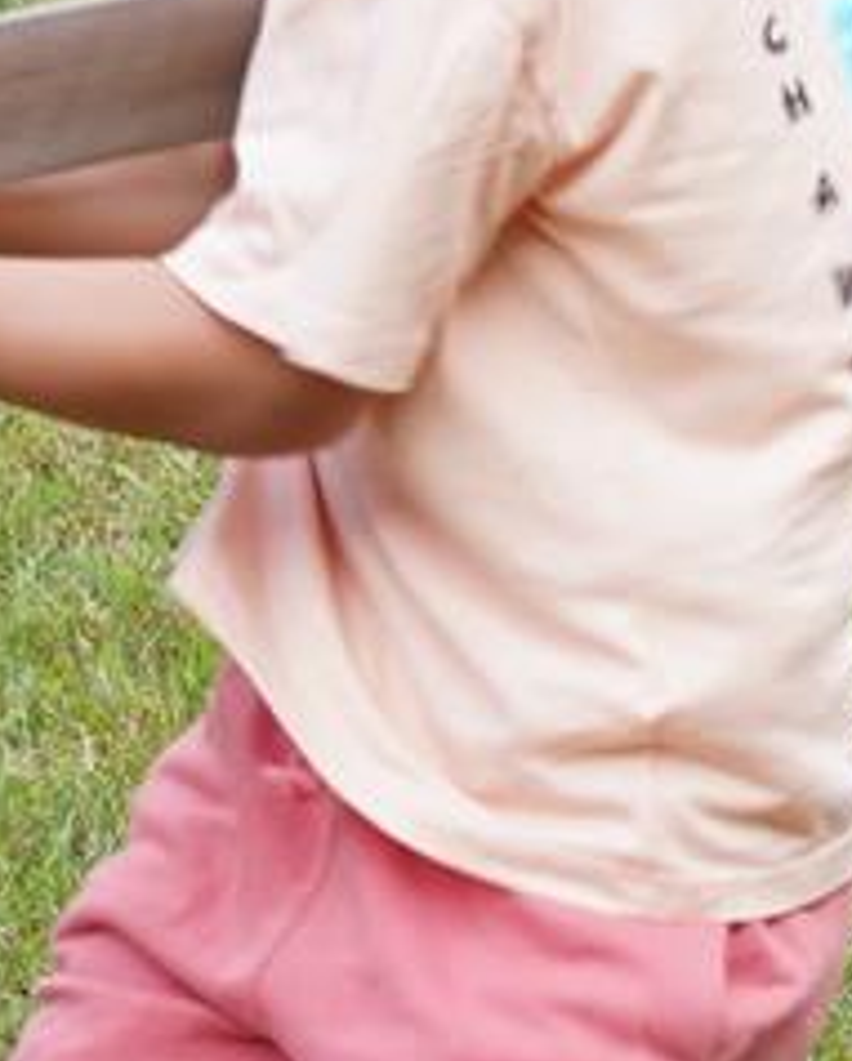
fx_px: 10186
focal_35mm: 324
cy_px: -165
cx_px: 3591
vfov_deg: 5.9
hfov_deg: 4.4
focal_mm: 41.1
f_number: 5.6
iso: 400
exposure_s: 1/80
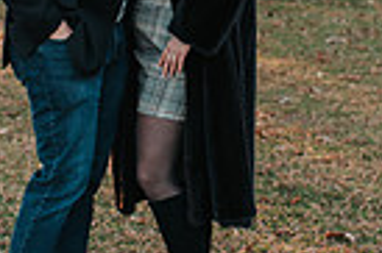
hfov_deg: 11.7
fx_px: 1865
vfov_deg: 7.7
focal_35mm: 176
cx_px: 137
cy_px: -78
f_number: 2.8
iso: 400
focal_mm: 35
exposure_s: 1/500
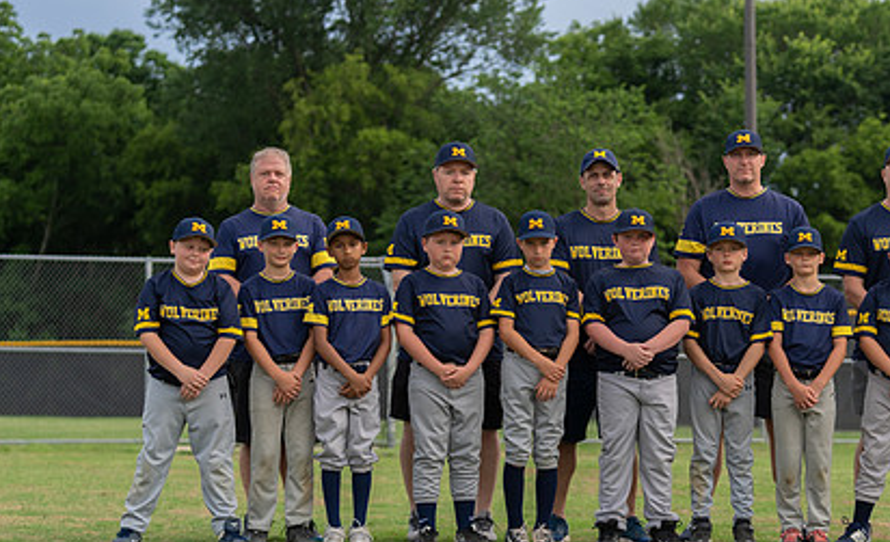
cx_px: 627
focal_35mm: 114
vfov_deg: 11.3
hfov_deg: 18.3
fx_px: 2746
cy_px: 323
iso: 200
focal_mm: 74
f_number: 3.2
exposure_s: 1/320
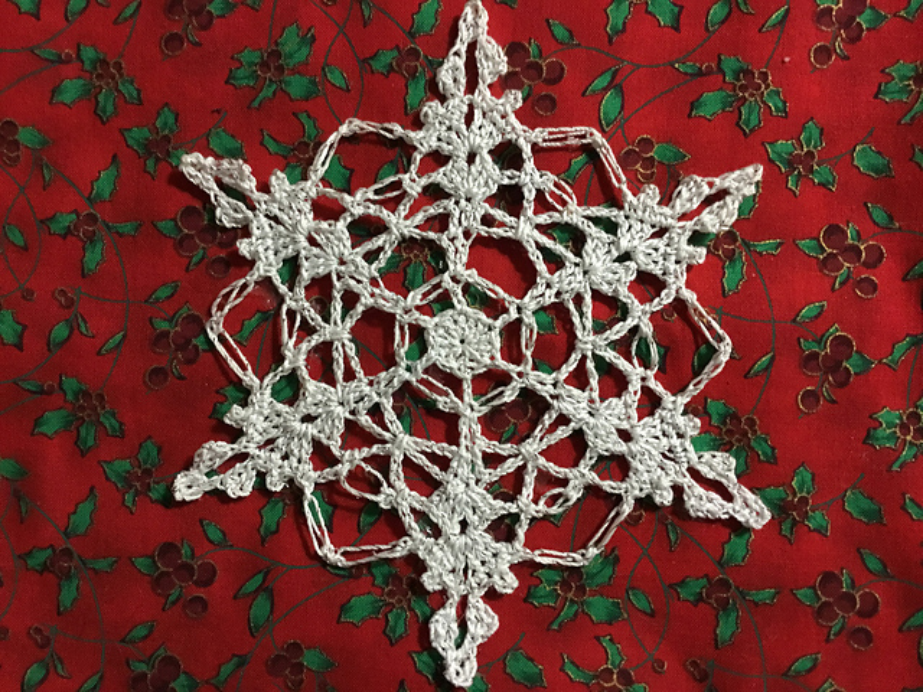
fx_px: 827
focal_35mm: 31
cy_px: 346
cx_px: 462
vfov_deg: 45.4
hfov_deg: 58.4
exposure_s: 1/30
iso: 160
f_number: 2.4
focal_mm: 3.3
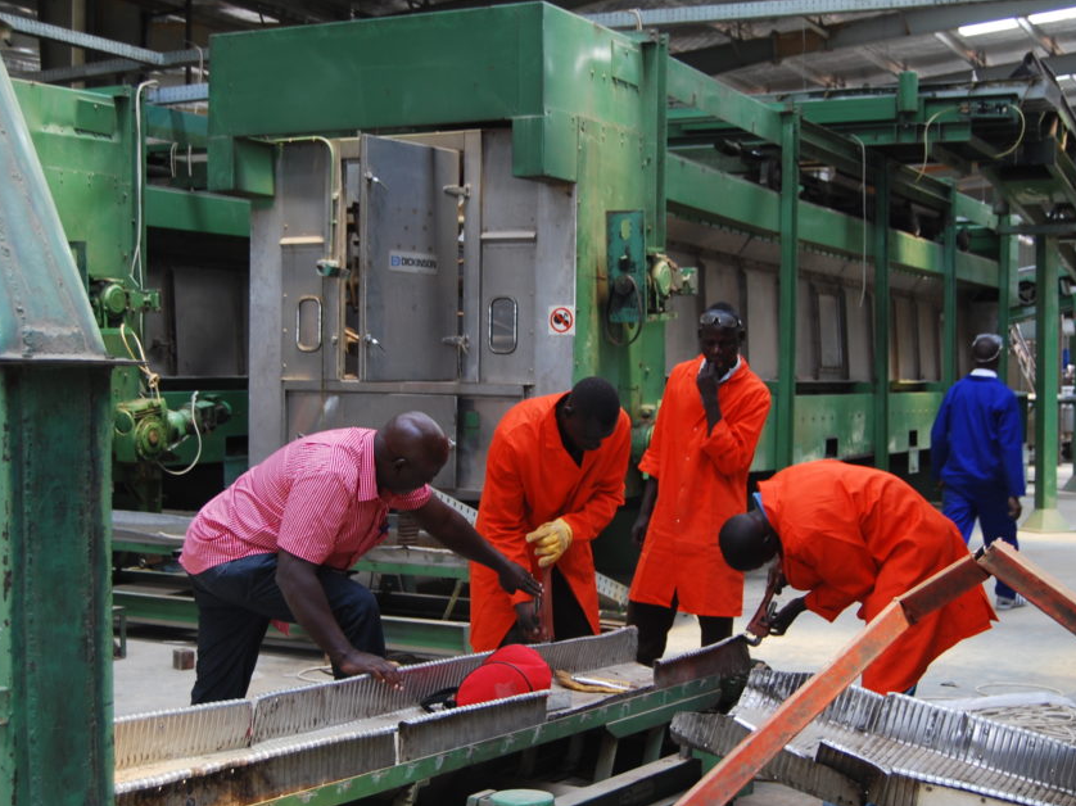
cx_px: 515
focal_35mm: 53
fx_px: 1647
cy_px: 409
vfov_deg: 27.5
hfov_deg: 36.2
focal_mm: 30
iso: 200
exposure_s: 1/50
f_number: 4.2
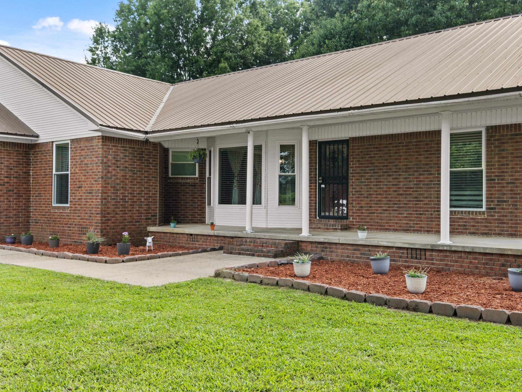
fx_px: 543
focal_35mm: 36
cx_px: 275
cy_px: 195
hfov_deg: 51.3
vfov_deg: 39.7
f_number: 8
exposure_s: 1/60
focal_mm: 21.9
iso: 400
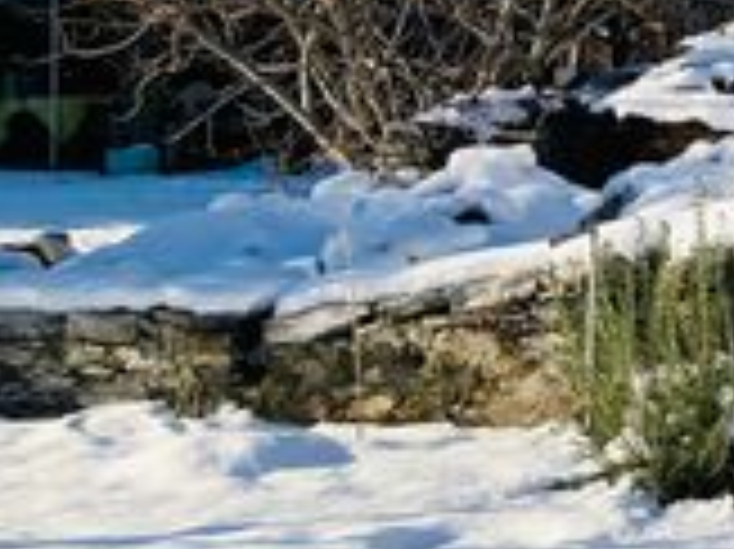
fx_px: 2182
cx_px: 1342
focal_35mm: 103
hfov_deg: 16.0
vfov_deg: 13.3
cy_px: -351
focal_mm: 3.99
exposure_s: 1/1869
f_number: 1.8
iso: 20
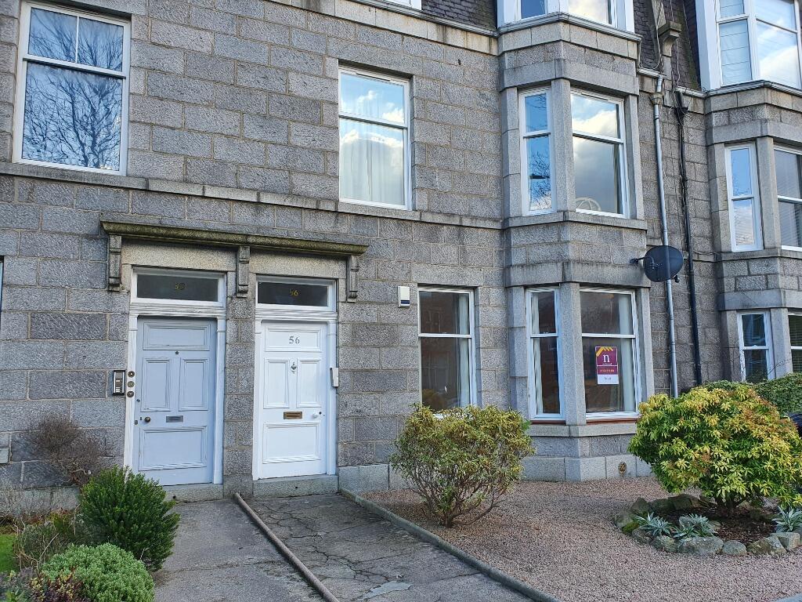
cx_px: 401
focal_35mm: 26
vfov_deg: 53.1
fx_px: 602
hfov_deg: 67.3
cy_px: 301
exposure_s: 1/169
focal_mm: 4.32
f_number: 2.4
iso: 50
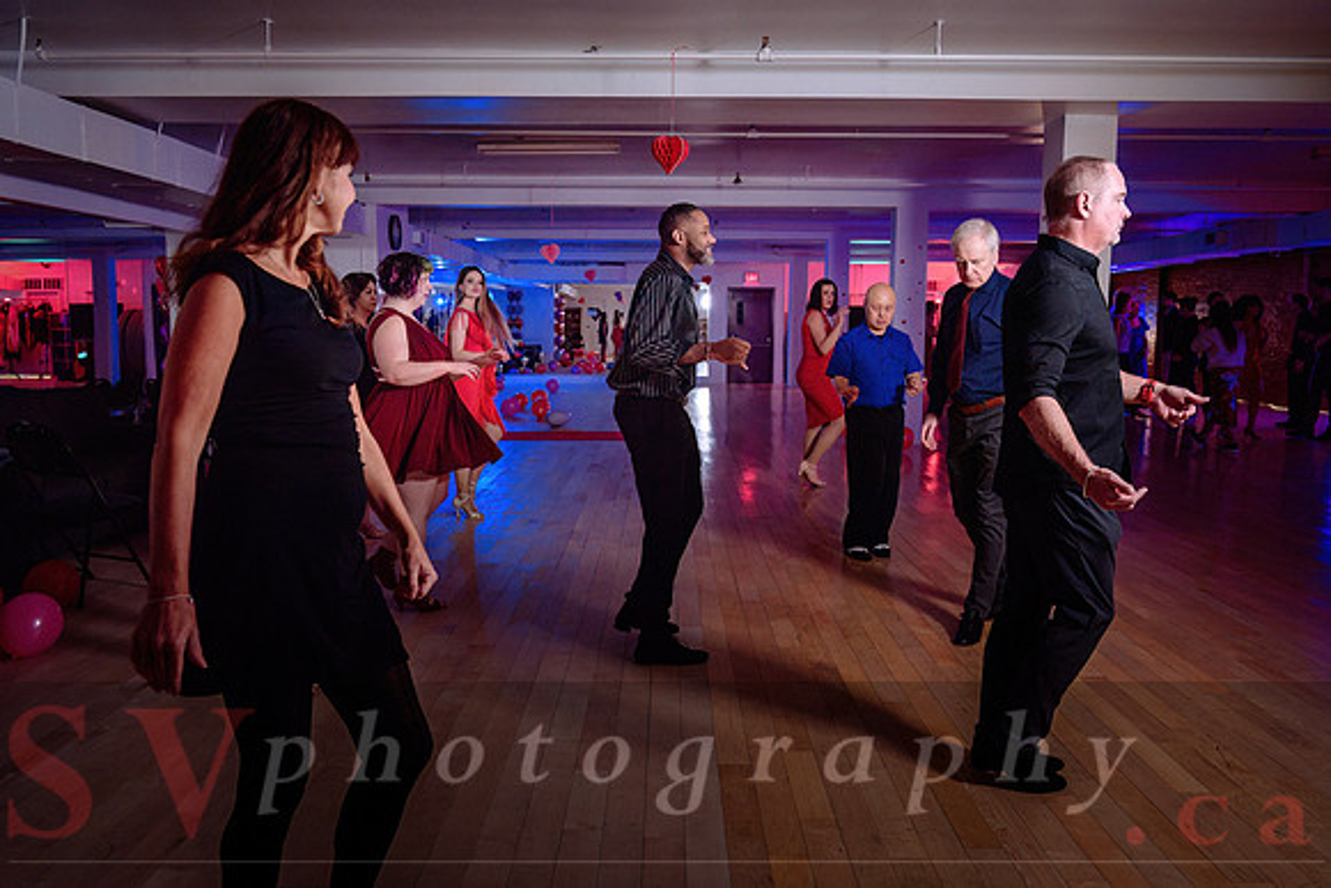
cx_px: 666
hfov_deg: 61.9
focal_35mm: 30
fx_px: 1109
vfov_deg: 43.6
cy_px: 444
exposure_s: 1/80
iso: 800
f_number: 4
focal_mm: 30
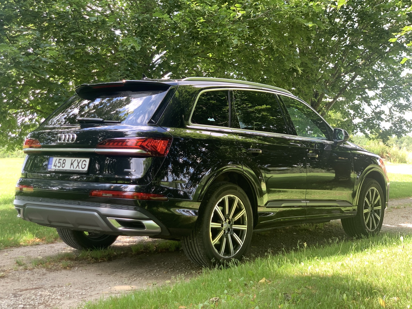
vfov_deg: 28.0
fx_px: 619
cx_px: 206
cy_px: 154
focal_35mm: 52
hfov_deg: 36.8
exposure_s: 1/122
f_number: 2.4
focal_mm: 6
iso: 50
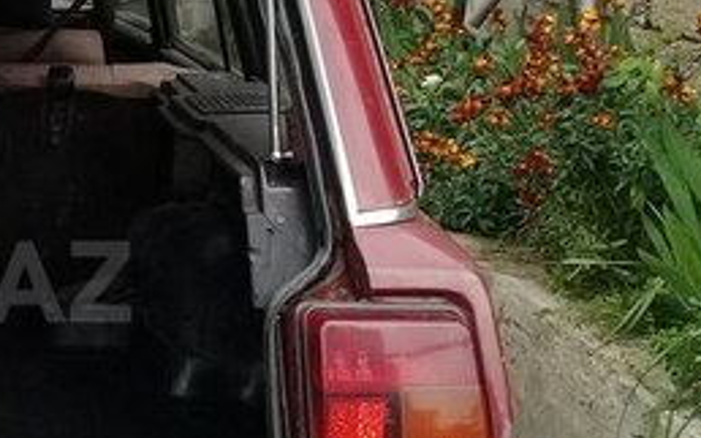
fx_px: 1604
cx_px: -147
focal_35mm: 84
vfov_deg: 15.5
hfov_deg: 22.6
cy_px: 282
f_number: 2.2
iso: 64
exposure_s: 1/328
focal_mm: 3.3
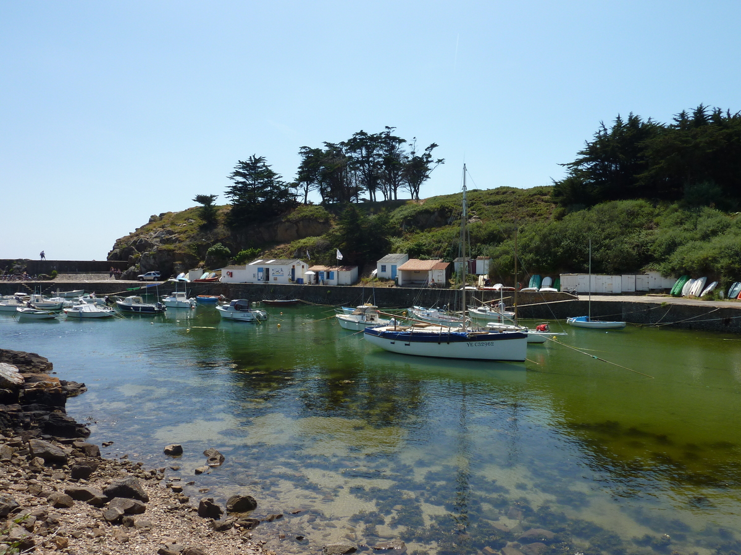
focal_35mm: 27
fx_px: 578
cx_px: 370
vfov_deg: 51.4
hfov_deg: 65.3
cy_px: 278
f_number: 5
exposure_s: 1/400
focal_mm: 4.4
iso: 80
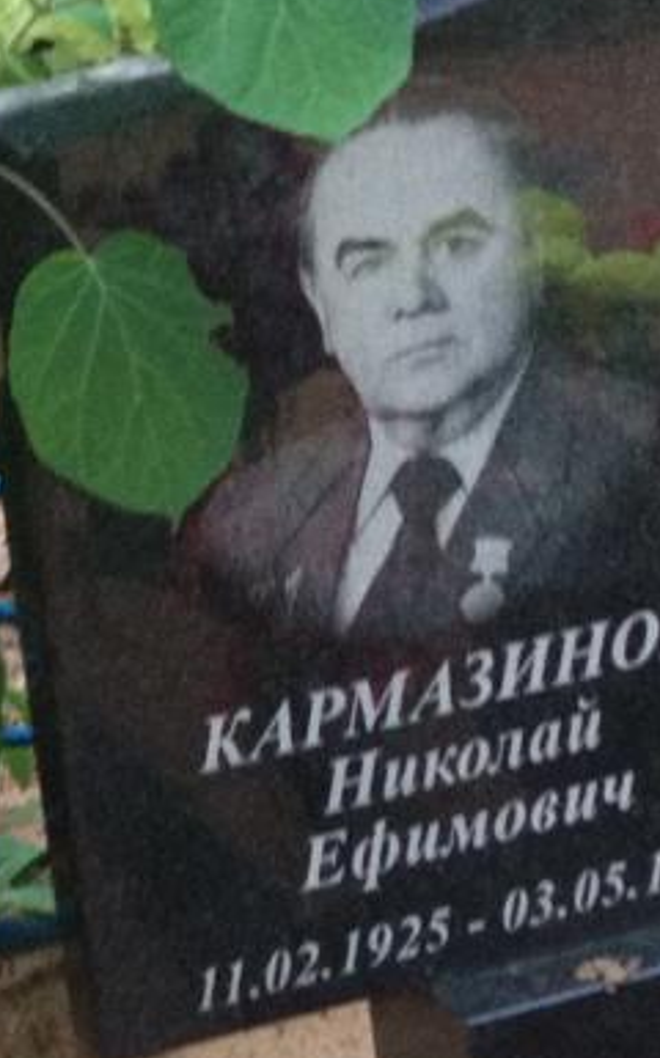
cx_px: 498
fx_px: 2480
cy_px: 605
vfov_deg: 24.1
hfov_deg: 15.1
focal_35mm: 86
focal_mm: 5.99
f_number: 2.6
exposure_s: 1/60
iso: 800
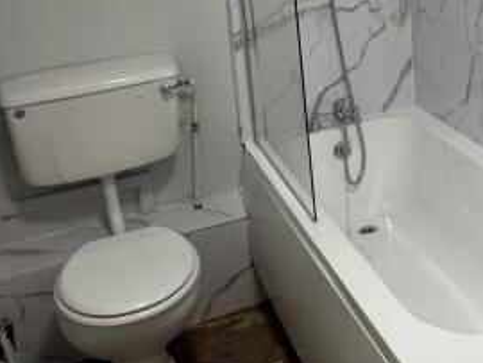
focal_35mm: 53
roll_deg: +1.0
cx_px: 526
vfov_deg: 25.9
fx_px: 740
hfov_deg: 32.1
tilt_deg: -9.9
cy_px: -16
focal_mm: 2.22
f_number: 2.2
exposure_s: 1/100
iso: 160
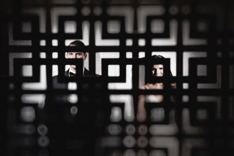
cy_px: 78
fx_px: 293
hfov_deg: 43.6
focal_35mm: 45
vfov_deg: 29.9
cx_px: 117
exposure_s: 1/320
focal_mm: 45
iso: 1600
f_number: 4
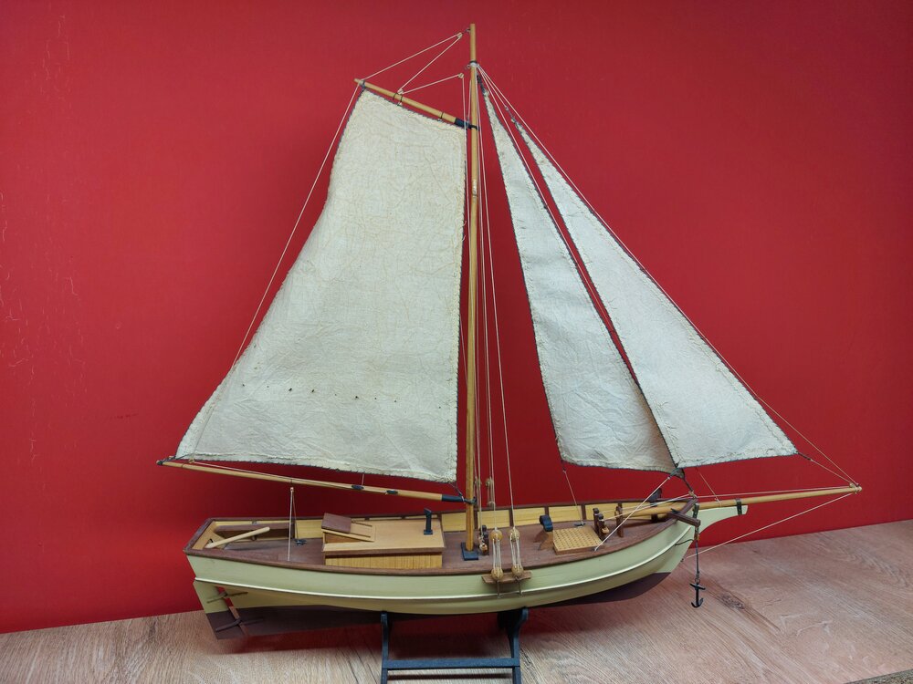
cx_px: 456
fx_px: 633
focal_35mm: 24
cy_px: 342
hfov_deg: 71.6
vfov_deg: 56.8
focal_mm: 5.23
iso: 50
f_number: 1.8
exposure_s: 1/100
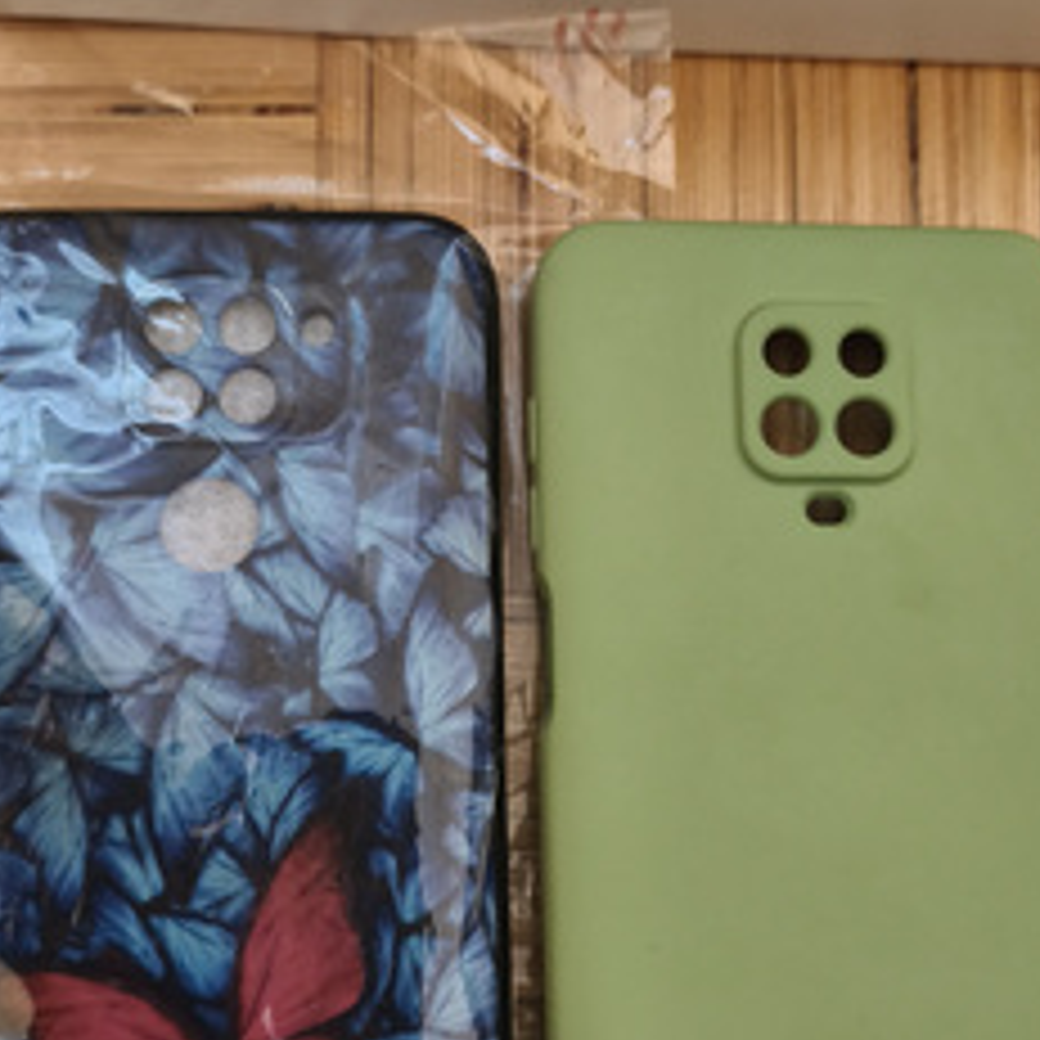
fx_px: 1496
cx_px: 506
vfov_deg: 38.3
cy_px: 581
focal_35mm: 44
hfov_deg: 38.3
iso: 1600
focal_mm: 6.14
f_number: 1.65
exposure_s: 1/25
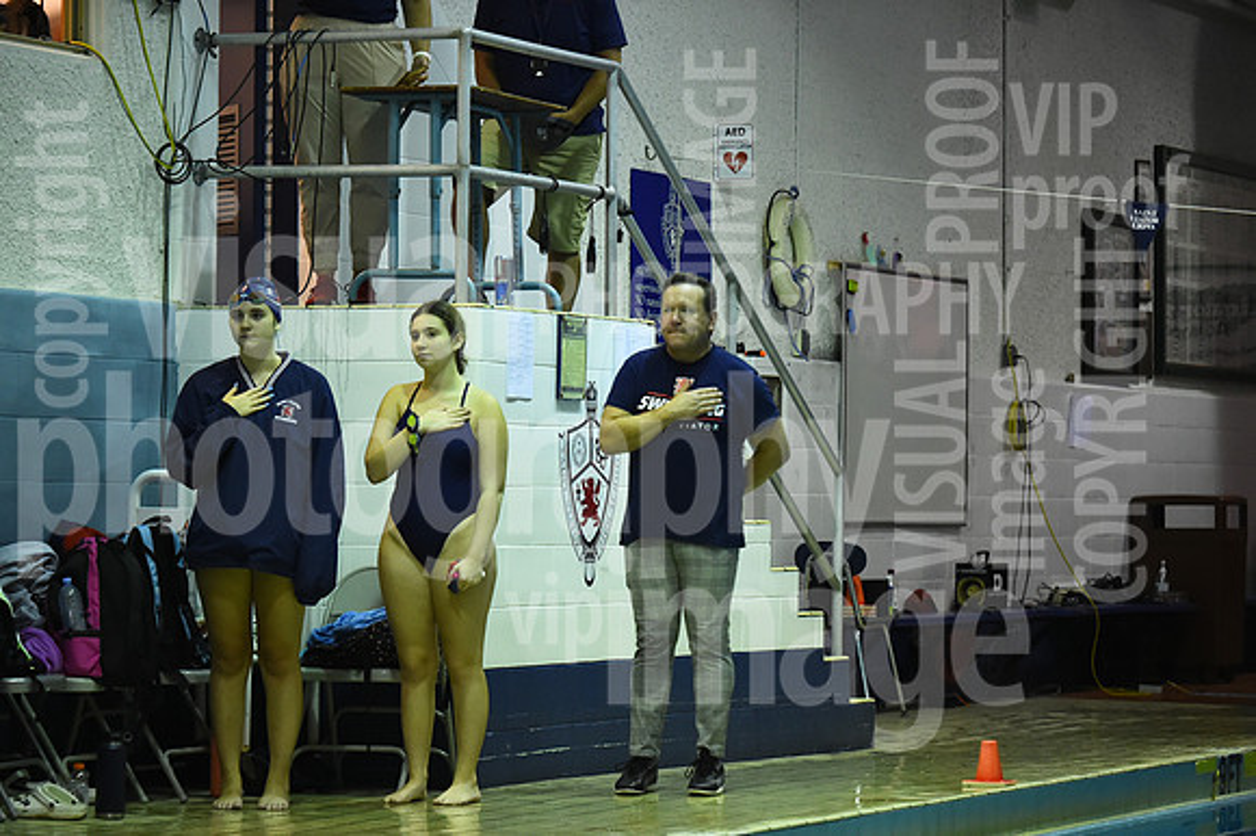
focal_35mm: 145
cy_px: 418
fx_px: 5056
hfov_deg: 14.2
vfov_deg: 9.5
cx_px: 628
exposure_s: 1/1000
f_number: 2.8
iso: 6400
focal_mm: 145
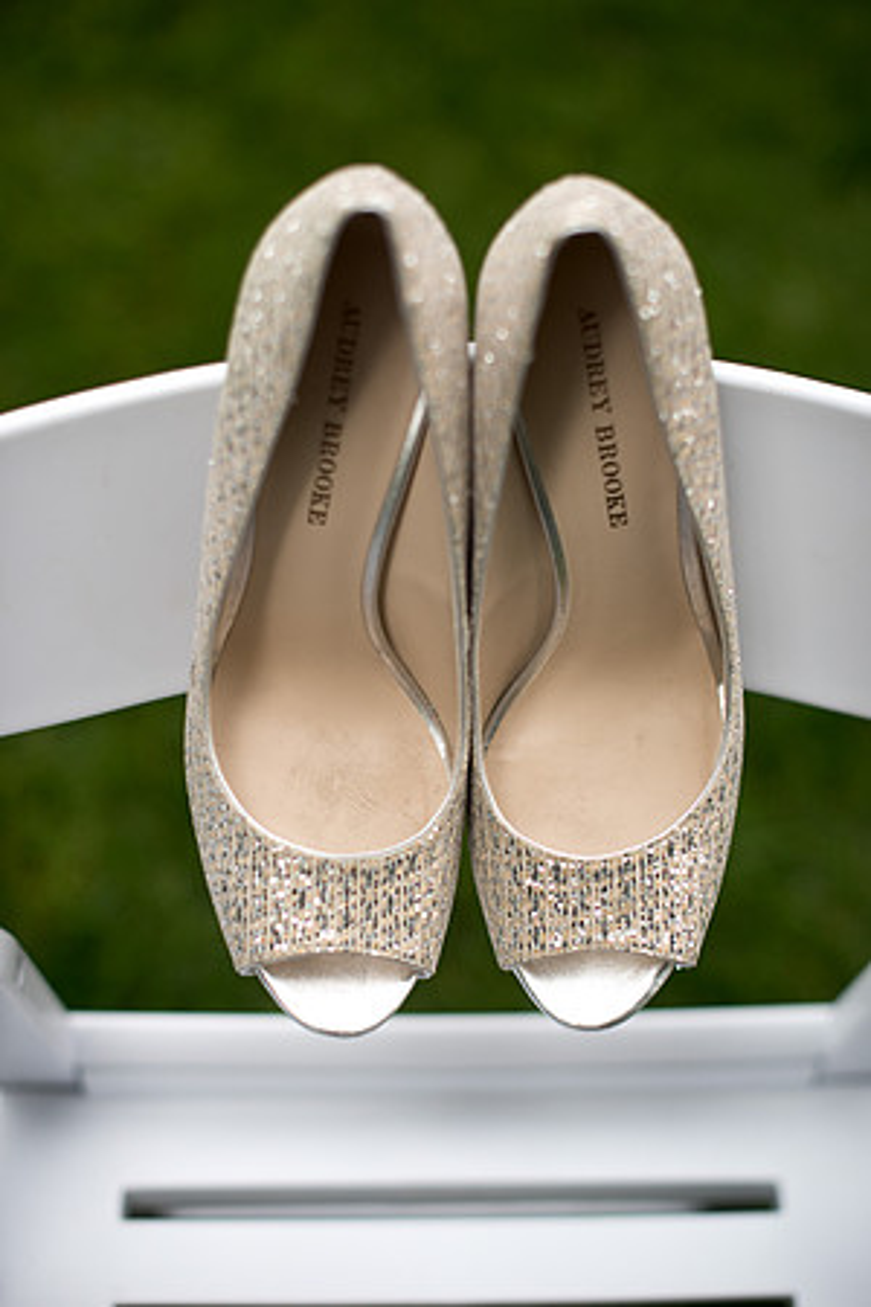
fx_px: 1814
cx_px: 436
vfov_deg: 39.6
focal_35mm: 50
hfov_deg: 27.0
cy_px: 654
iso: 200
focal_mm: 50
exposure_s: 1/2500
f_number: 2
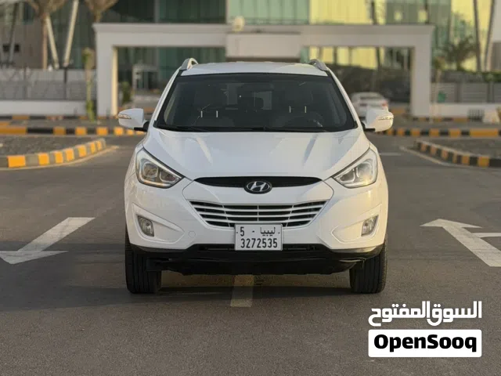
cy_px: 188
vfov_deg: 30.3
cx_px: 250
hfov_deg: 39.7
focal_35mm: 48
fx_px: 695
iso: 100
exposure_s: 1/1795
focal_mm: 6.76
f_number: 1.78
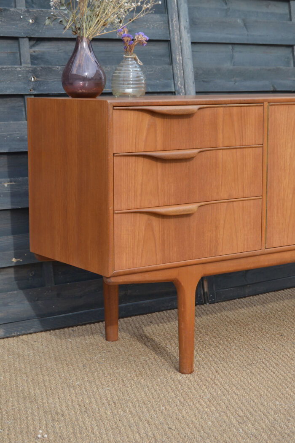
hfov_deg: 18.9
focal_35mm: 72
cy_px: 222
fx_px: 885
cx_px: 148
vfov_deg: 28.1
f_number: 5.6
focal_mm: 48
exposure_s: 1/125
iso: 125
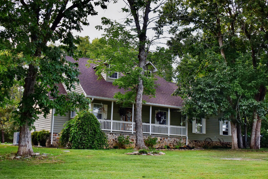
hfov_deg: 41.5
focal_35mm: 48
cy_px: 91
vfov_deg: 28.4
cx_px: 133
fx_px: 354
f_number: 4.2
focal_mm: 31
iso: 560
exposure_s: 1/250
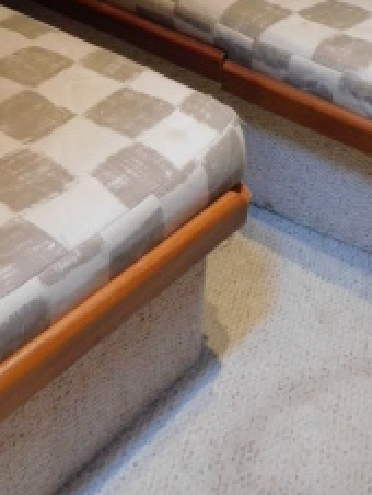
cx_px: 175
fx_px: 872
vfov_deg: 29.9
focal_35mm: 61
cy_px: 20
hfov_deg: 24.1
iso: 400
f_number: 3
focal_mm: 4
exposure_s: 1/13
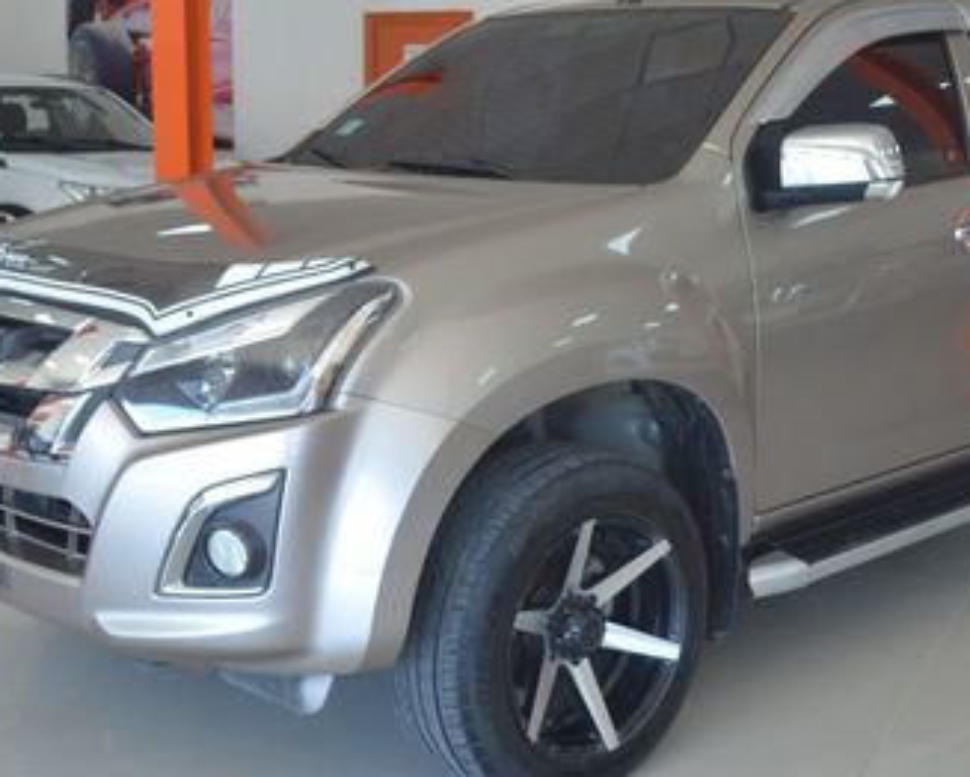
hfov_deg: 34.0
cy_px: 314
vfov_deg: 27.6
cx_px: 584
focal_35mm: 55
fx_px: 1580
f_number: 3.8
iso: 500
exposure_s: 1/160
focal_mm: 20
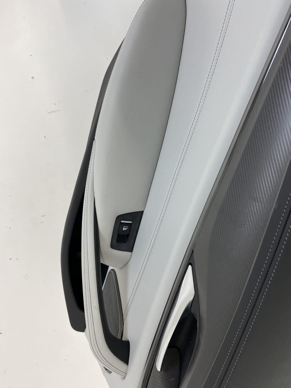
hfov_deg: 53.1
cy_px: 194
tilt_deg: -69.5
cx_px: 146
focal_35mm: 26
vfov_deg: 67.3
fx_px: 291
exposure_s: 1/100
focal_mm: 4.25
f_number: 1.8
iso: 100
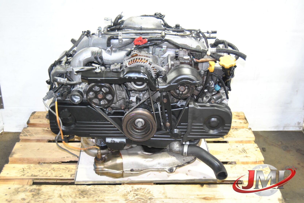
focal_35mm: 46
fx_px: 393
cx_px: 152
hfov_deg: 42.3
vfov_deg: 29.0
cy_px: 102
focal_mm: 31
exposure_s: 1/60
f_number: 5
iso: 800
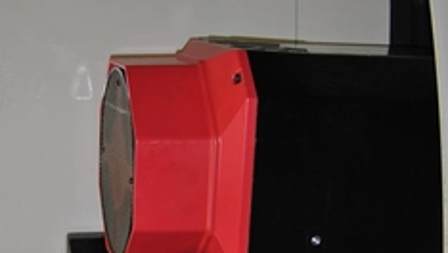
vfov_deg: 17.0
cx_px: 151
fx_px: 832
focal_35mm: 70
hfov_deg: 29.9
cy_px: 230
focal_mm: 26
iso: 200
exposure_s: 1/60
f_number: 4
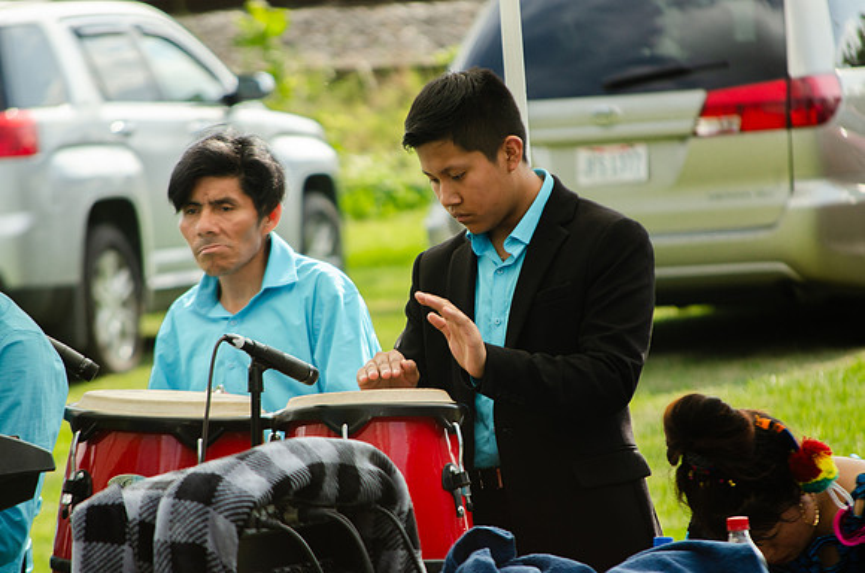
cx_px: 432
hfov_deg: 6.9
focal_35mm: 300
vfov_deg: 4.6
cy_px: 286
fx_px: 7193
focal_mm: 200
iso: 200
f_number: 6.3
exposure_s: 1/640
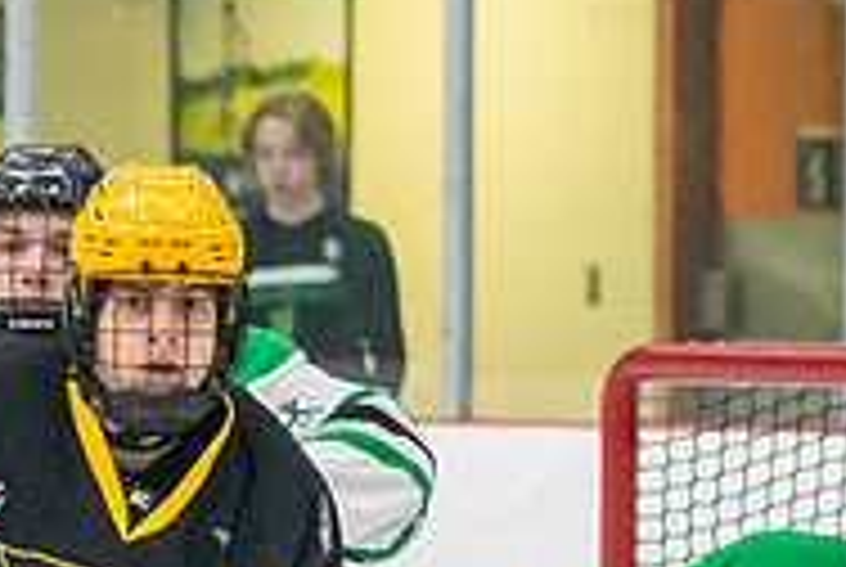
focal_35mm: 481
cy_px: 676
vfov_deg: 2.9
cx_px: 224
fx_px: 11321
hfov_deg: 4.3
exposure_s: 1/800
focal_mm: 86
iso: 4000
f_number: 2.8
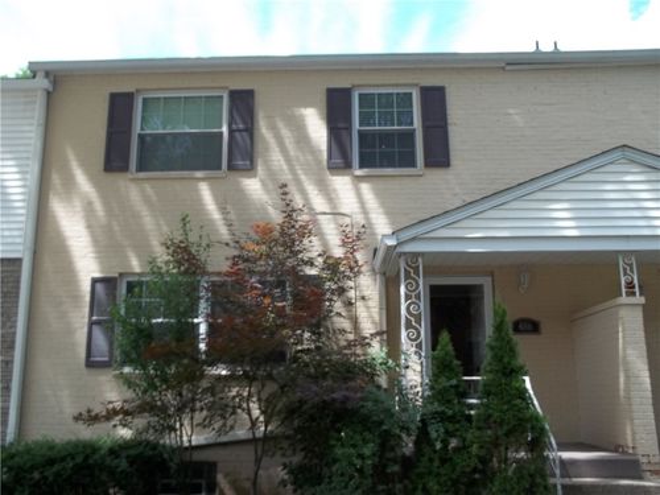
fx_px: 629
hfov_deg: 55.4
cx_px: 330
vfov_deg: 42.9
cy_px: 248
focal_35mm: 33
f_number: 3.3
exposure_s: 1/160
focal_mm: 5.9
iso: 64
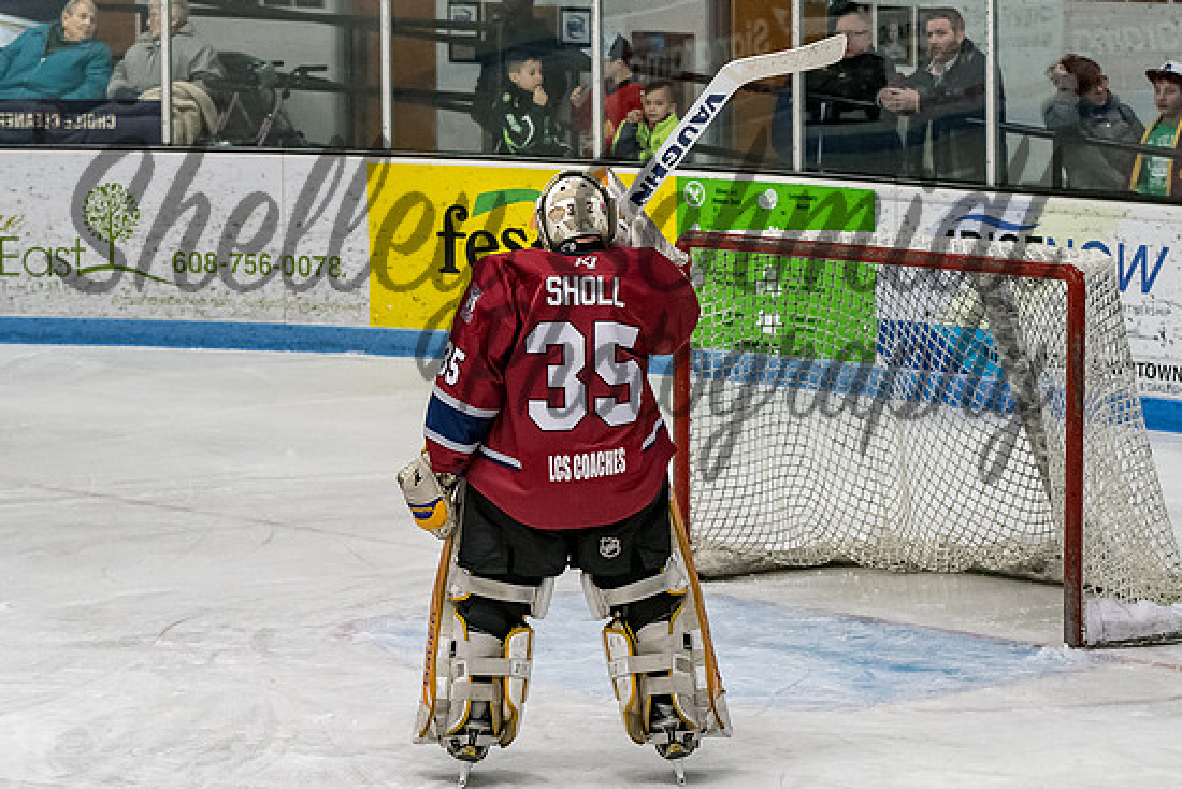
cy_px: 341
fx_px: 5419
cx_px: 575
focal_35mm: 165
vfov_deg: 8.3
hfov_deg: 12.4
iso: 2500
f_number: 4
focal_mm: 86
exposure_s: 1/800
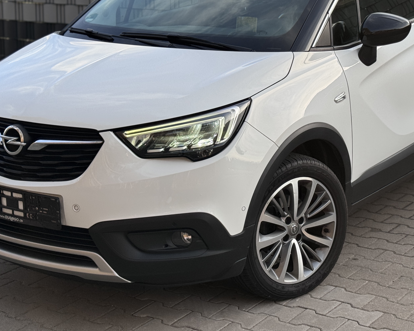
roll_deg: -0.2
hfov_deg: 25.0
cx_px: 238
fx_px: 931
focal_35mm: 76
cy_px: 102
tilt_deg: -9.1
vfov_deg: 20.1
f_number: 1.78
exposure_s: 1/598
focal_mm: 6.76
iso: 64
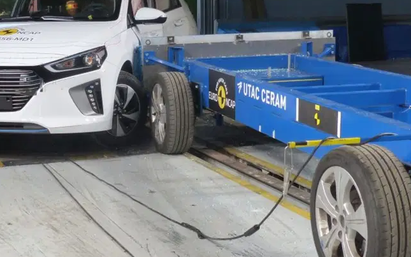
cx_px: 113
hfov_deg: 27.9
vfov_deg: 17.8
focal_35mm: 73
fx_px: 818
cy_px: 135
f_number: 4
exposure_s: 1/250
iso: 100
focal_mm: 6.6
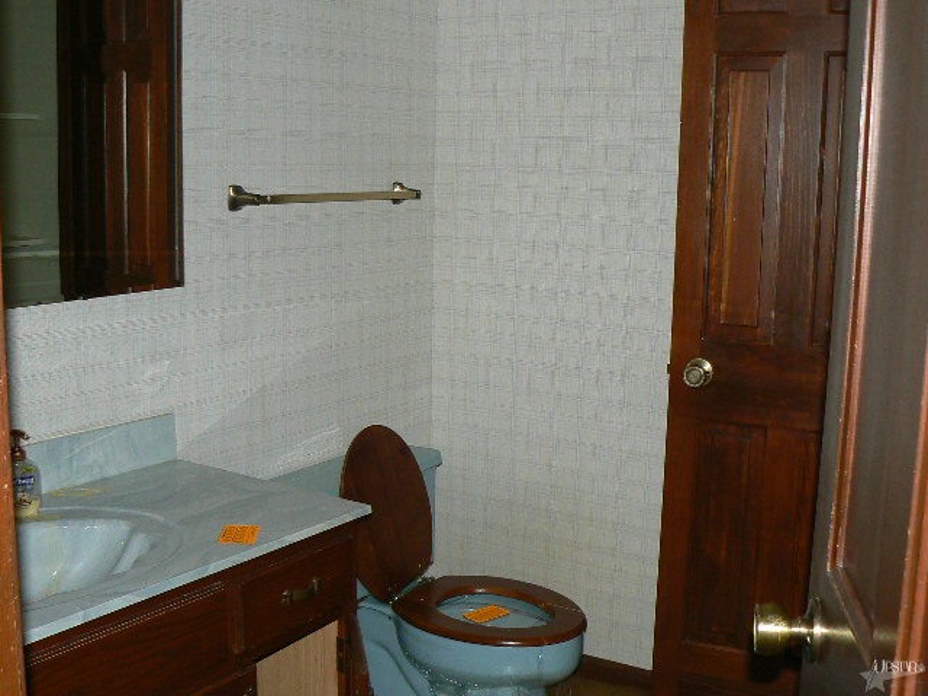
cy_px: 348
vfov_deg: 34.3
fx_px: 1126
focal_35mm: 42
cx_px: 464
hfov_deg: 44.8
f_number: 2.8
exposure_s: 1/30
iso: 100
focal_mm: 6
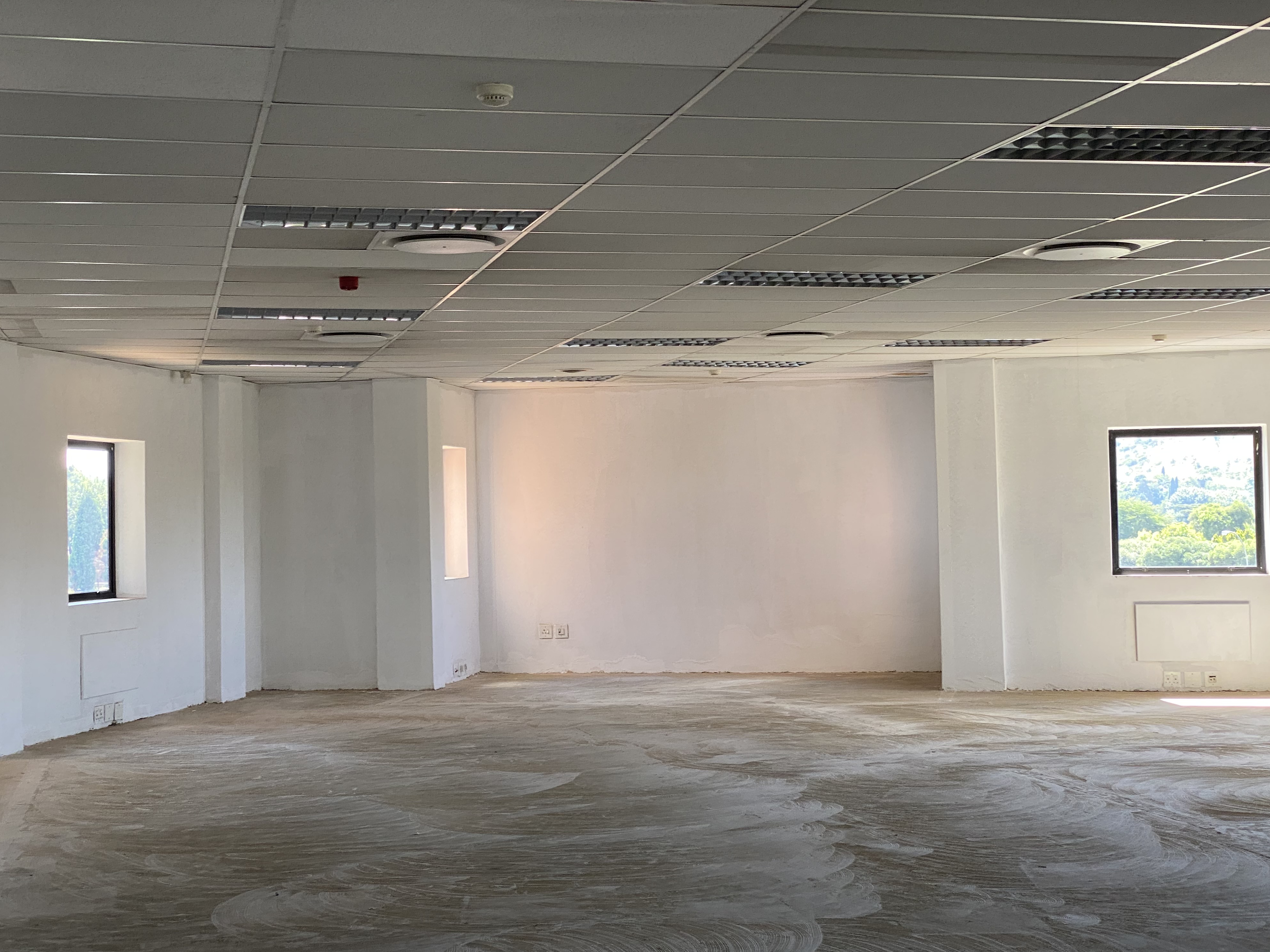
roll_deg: +1.0
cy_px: 485
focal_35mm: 53
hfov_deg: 36.2
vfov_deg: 27.5
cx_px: 646
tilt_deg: -0.4
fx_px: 1944
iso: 100
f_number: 2
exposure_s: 1/122
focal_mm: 6
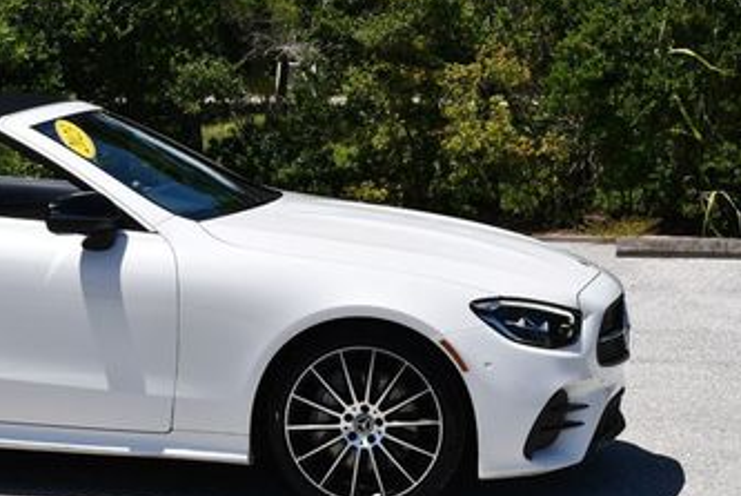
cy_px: 162
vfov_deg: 11.2
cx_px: 33
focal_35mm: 123
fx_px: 2535
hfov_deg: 16.4
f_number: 9
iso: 100
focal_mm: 32
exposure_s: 1/320
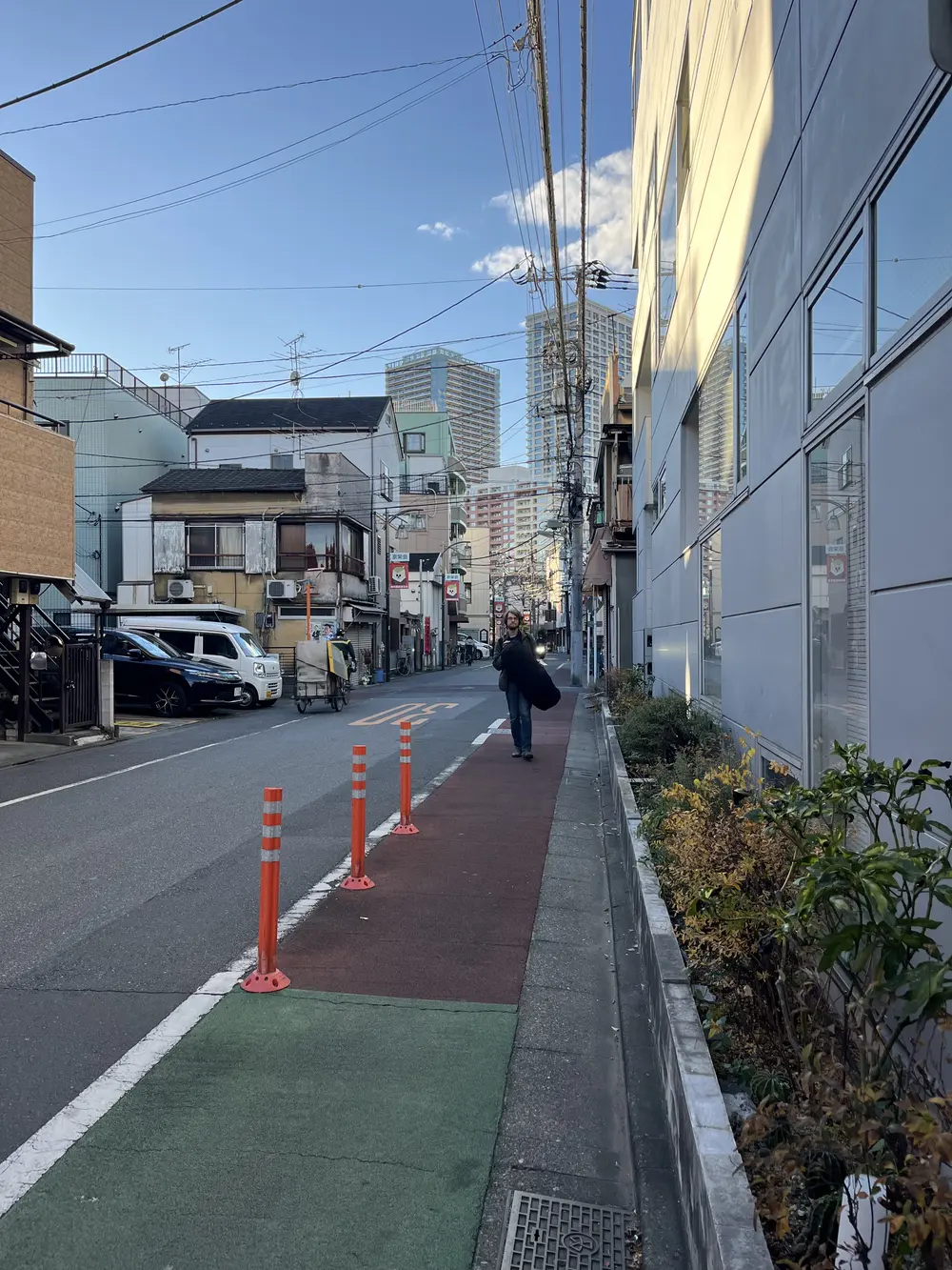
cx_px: 476
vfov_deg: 67.3
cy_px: 635
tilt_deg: +1.4
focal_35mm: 26
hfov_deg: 53.1
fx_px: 953
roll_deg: +0.5
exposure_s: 1/928
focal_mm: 5.1
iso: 50
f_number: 1.6
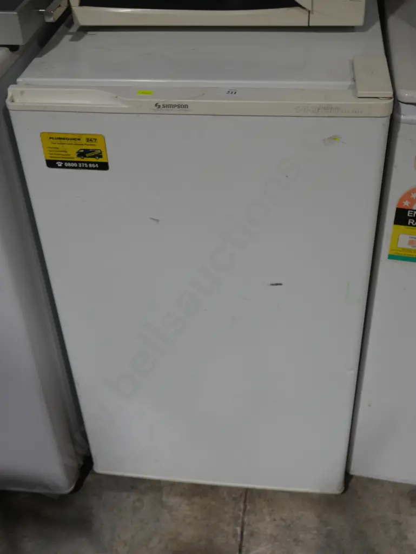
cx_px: 208
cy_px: 277
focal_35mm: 44
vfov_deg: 42.9
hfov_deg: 32.9
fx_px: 704
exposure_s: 1/60
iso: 200
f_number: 4.7
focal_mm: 22
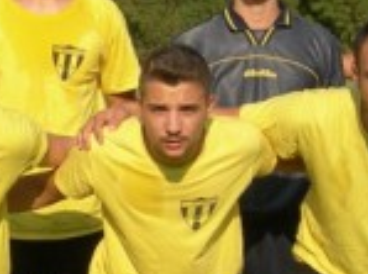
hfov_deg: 10.7
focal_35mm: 182
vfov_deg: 8.1
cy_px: 210
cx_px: -91
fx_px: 1930
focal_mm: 8.5
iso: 50
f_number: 4.9
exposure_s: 1/437
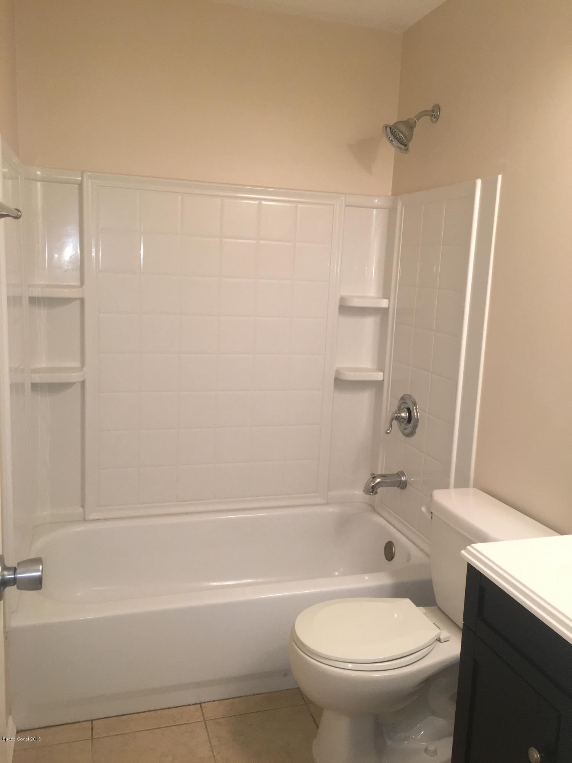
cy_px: 382
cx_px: 286
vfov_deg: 61.7
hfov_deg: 48.2
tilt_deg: -9.0
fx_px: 639
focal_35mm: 29
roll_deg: -2.0
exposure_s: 1/30
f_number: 2.2
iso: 64
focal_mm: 4.15
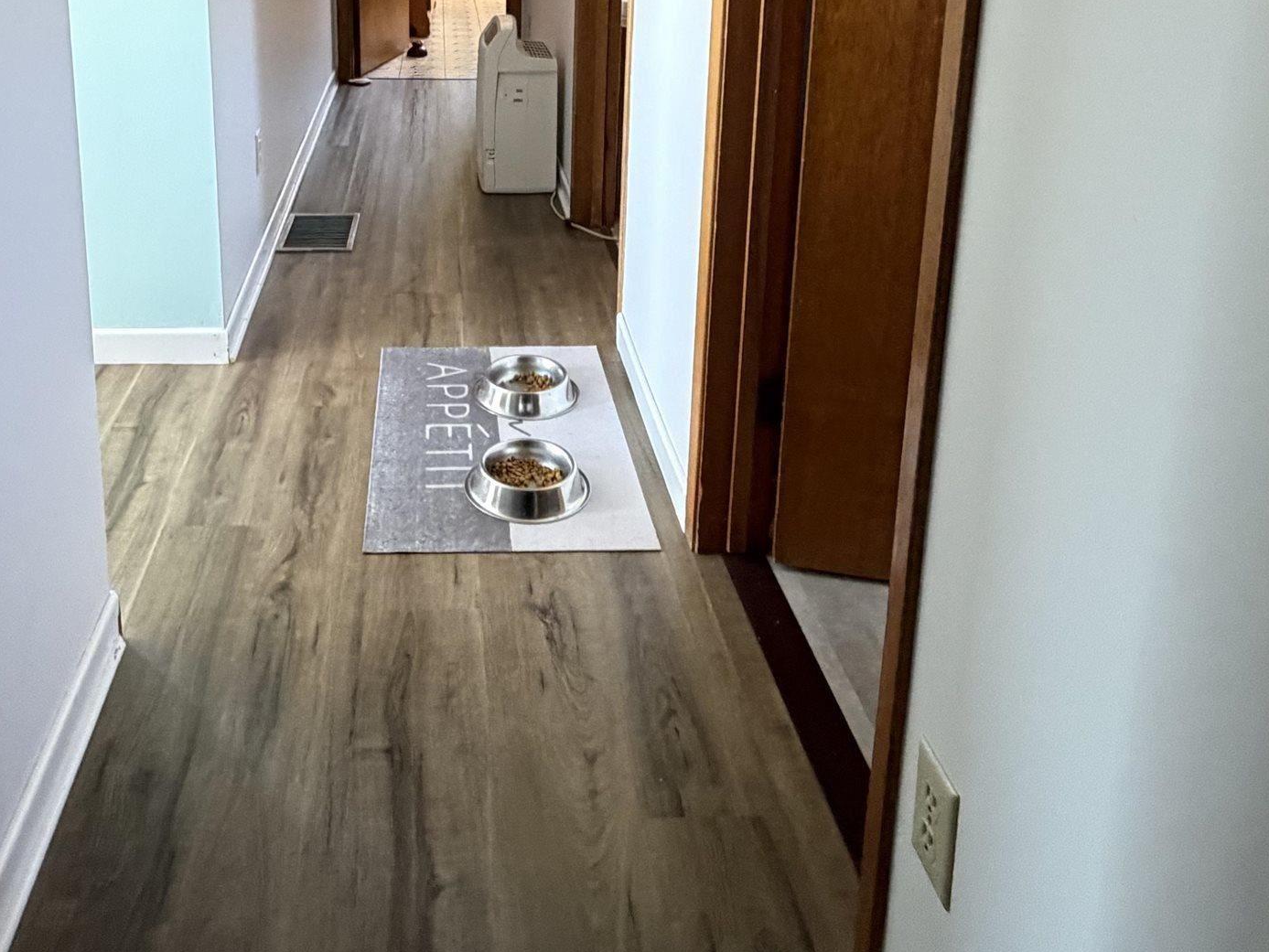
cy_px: 84
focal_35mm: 31
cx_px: 481
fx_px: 1137
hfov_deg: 57.7
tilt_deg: -12.2
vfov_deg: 41.6
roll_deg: -0.3
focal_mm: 2.22
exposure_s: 1/60
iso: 500
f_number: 2.2
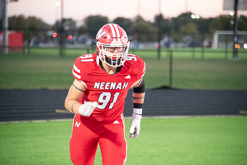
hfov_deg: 8.9
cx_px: 124
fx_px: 1578
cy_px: 82
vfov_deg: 6.0
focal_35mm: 230
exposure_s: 1/200
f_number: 5.6
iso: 8000
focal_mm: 230
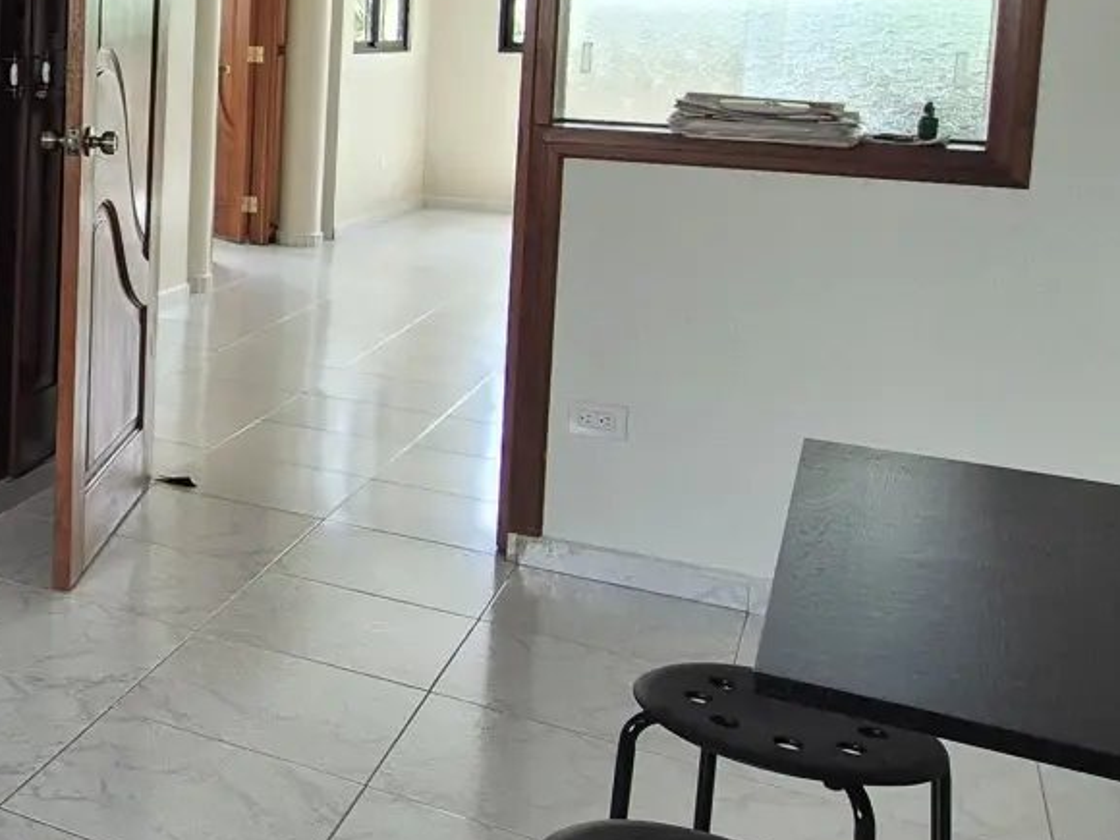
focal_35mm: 43
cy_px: 154
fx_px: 1391
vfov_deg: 32.6
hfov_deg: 33.6
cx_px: -292
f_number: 2.2
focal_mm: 2.2
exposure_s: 1/60
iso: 100
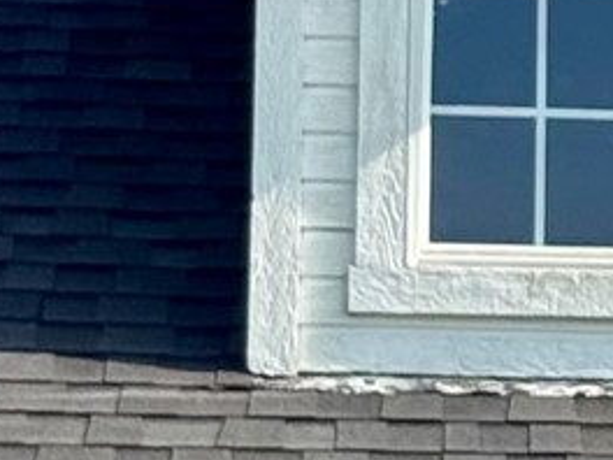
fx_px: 6588
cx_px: 1433
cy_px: 525
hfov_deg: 5.2
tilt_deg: +8.0
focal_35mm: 372
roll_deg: +0.1
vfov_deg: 4.0
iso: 64
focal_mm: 6.76
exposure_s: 1/2833
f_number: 1.78
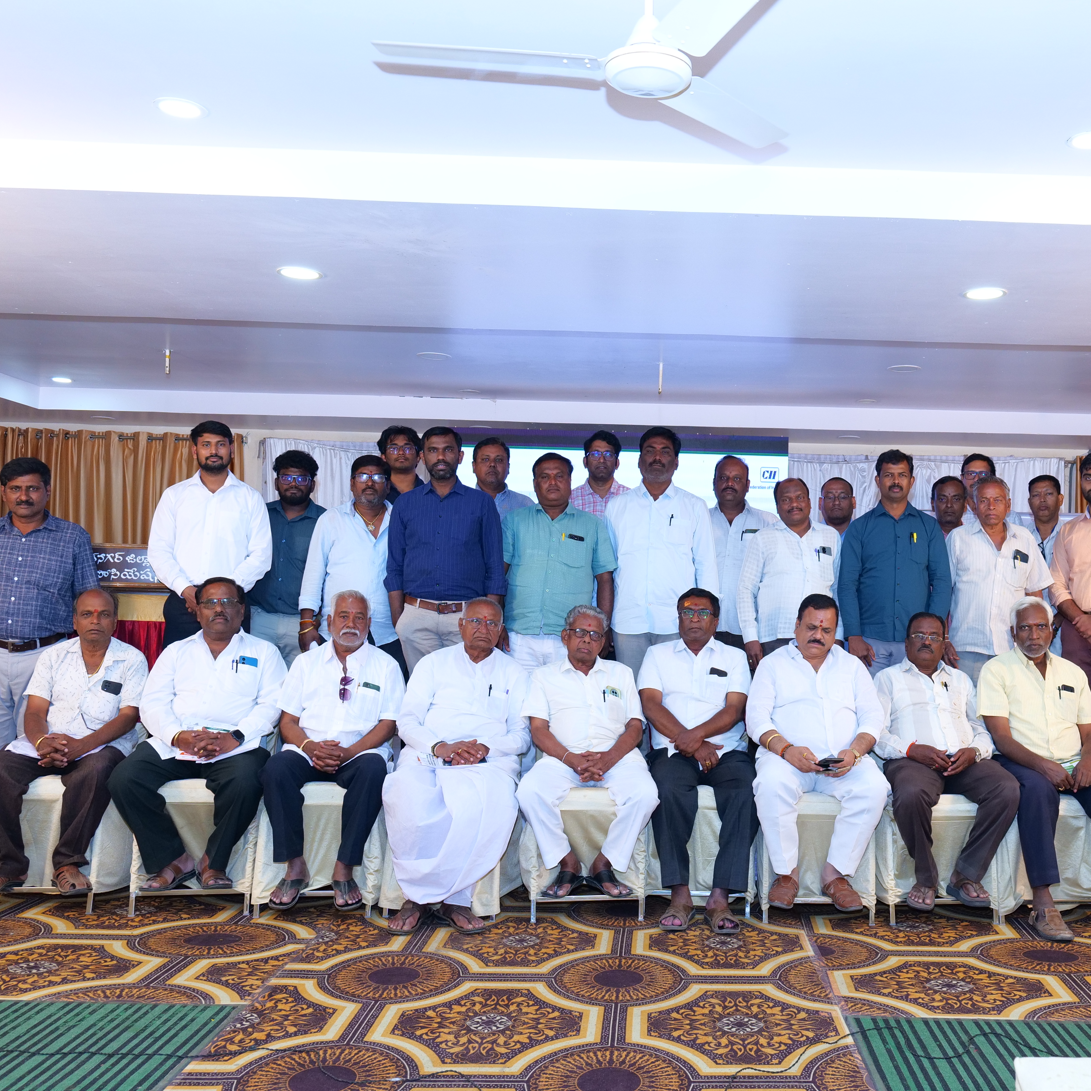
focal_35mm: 34
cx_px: 718
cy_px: 574
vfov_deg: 48.4
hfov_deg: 47.7
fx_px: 1212
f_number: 5.6
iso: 1600
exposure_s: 1/125
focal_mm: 25
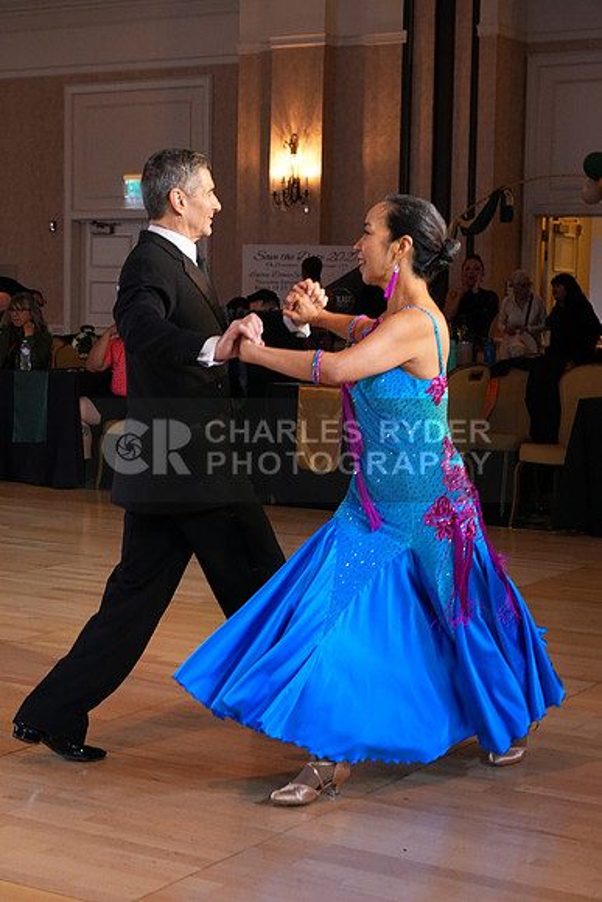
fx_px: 1629
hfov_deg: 20.9
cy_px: 451
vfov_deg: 31.0
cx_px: 301
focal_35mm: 65
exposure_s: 1/200
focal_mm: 65
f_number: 6.3
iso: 5000
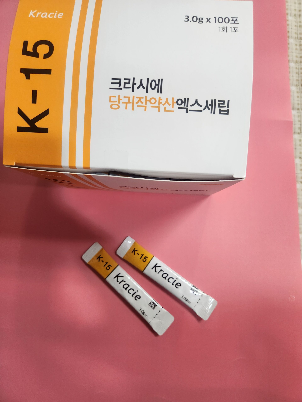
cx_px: 151
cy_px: 201
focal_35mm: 23
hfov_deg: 58.9
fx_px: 268
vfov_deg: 73.9
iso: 160
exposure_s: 1/120
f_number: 1.8
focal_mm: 5.4
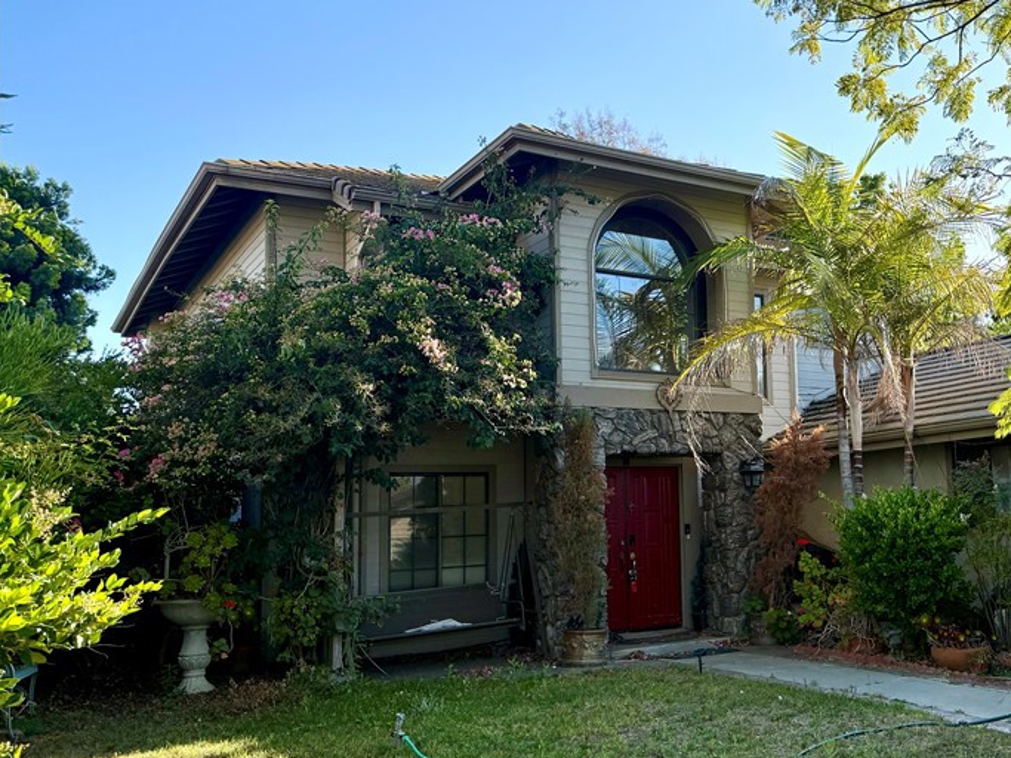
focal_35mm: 36
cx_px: 755
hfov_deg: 49.4
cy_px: 391
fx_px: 1051
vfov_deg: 39.6
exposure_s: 1/2370
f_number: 1.78
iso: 100
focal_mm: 6.76
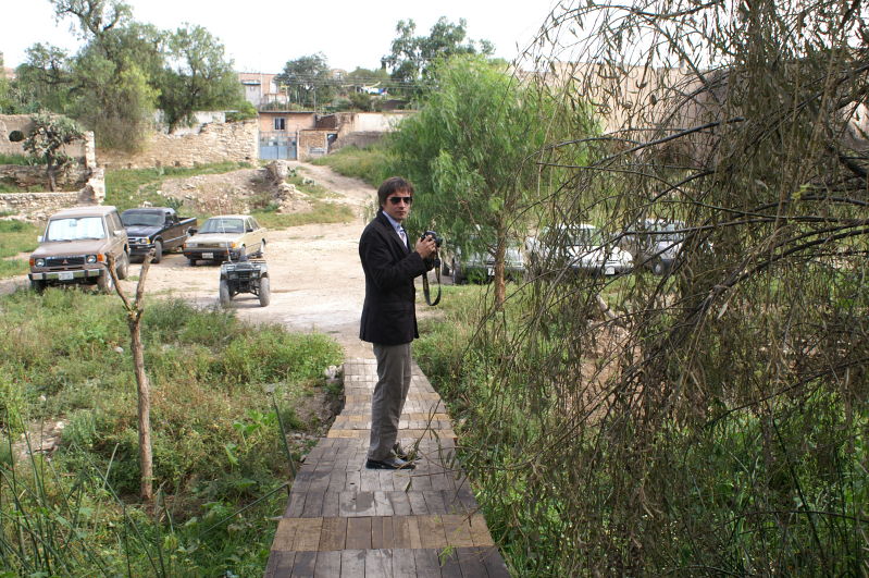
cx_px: 434
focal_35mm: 39
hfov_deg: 49.6
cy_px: 289
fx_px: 940
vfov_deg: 34.1
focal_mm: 26
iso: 100
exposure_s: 1/160
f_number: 6.3
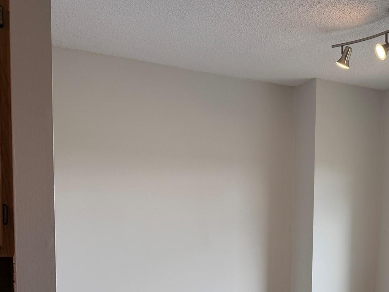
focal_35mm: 48
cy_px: 269
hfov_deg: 36.4
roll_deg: -1.5
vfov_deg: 28.9
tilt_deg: -5.5
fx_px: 539
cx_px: 371
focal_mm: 6.76
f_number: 1.78
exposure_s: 1/319
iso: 80
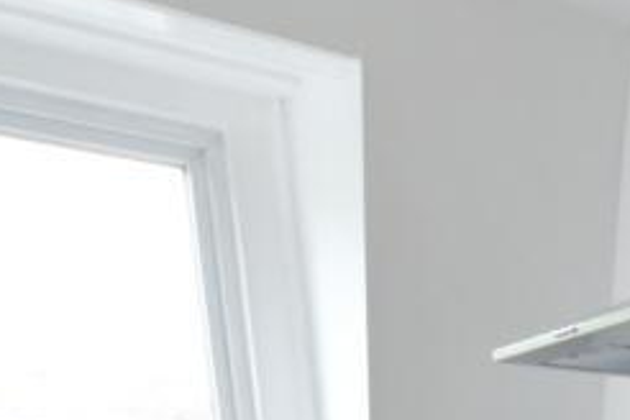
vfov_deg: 19.1
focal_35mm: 55
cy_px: 745
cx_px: 894
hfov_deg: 27.6
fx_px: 962
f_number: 4.5
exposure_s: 1/80
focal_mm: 10
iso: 400
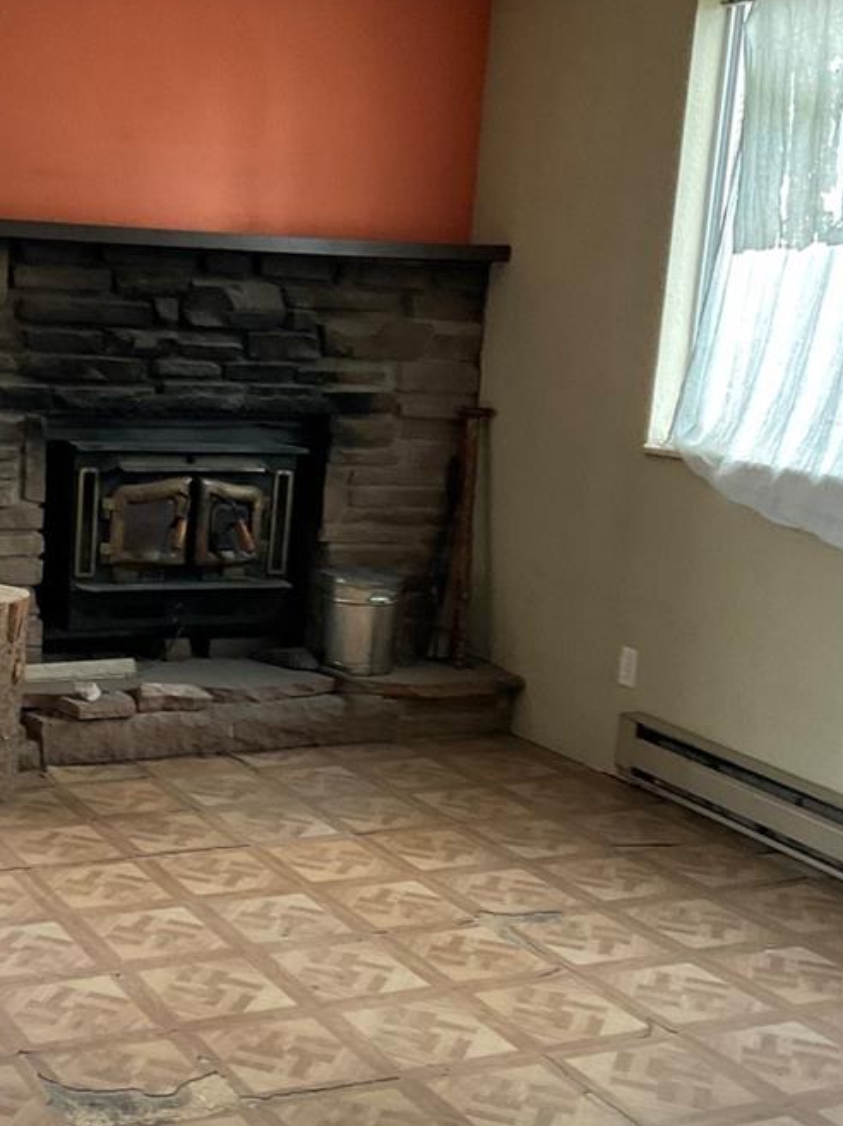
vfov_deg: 36.0
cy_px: 682
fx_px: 1723
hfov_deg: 27.0
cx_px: 182
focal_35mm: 53
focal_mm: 3
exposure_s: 1/60
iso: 125
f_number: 1.8
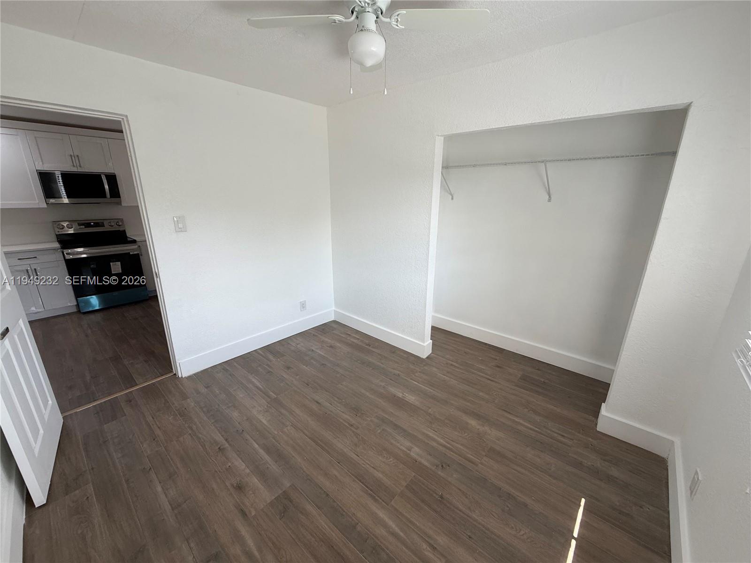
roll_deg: -0.2
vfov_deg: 85.7
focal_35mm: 14
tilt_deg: -15.7
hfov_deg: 102.1
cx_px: 376
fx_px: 304
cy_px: 282
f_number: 2.2
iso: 100
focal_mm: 2.22
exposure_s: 1/121
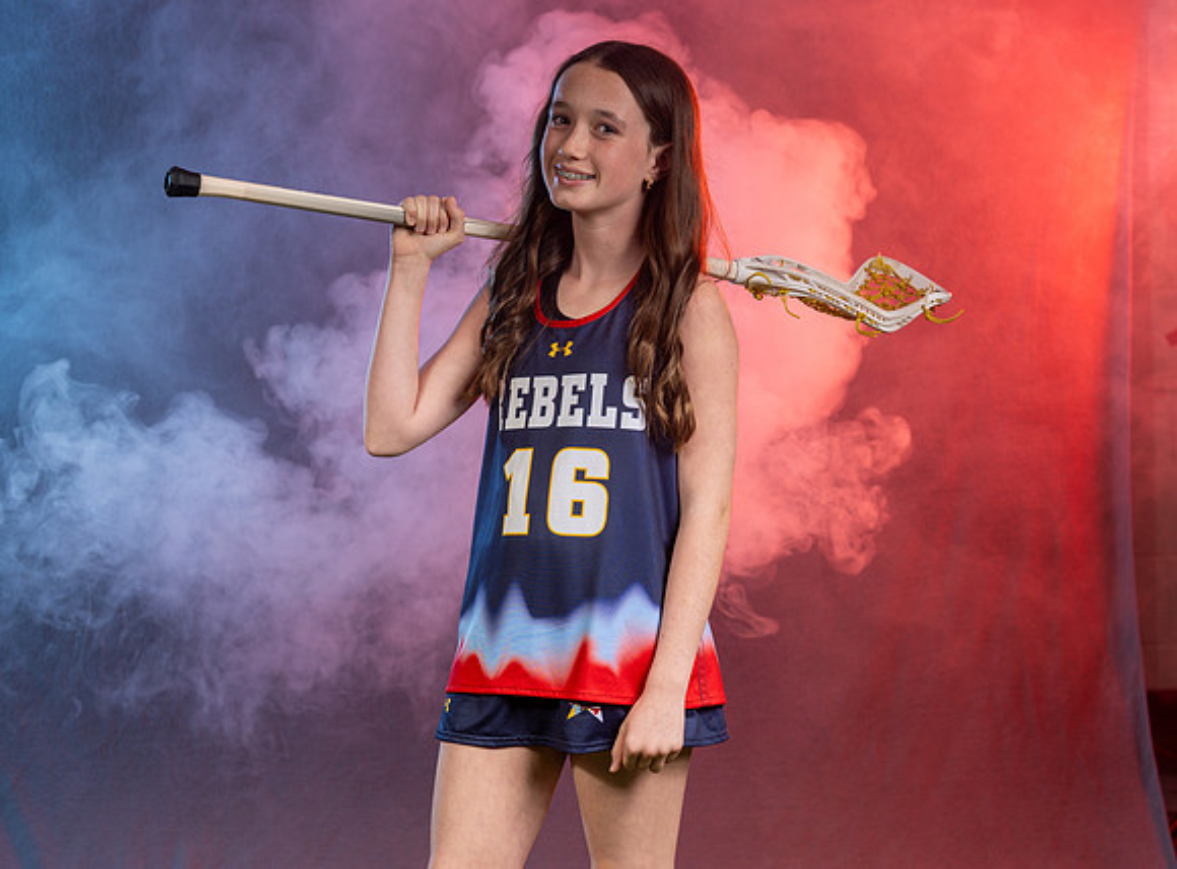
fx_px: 3645
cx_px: 612
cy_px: 439
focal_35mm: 108
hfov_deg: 18.3
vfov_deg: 13.6
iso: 64
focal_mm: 97
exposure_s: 1/200
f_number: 7.1
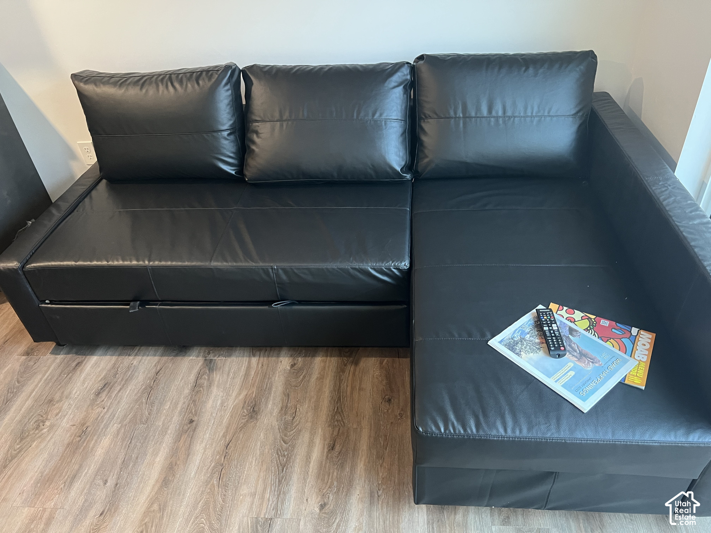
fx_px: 534
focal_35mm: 26
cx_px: 356
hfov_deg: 67.3
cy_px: 266
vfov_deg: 53.1
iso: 500
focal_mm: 5.7
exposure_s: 1/52
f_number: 1.5
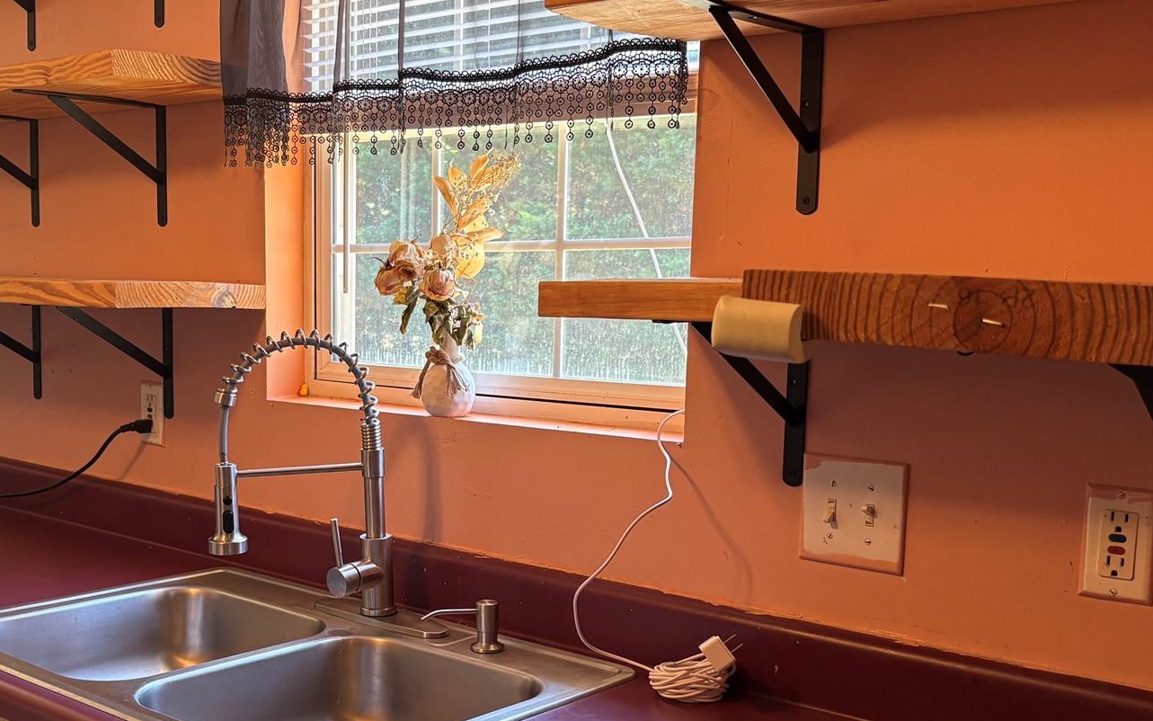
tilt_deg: -7.2
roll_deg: -1.0
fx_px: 1383
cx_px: 438
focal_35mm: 44
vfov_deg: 29.0
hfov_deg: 44.9
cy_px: 471
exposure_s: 1/60
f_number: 1.6
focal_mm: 5.96
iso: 125
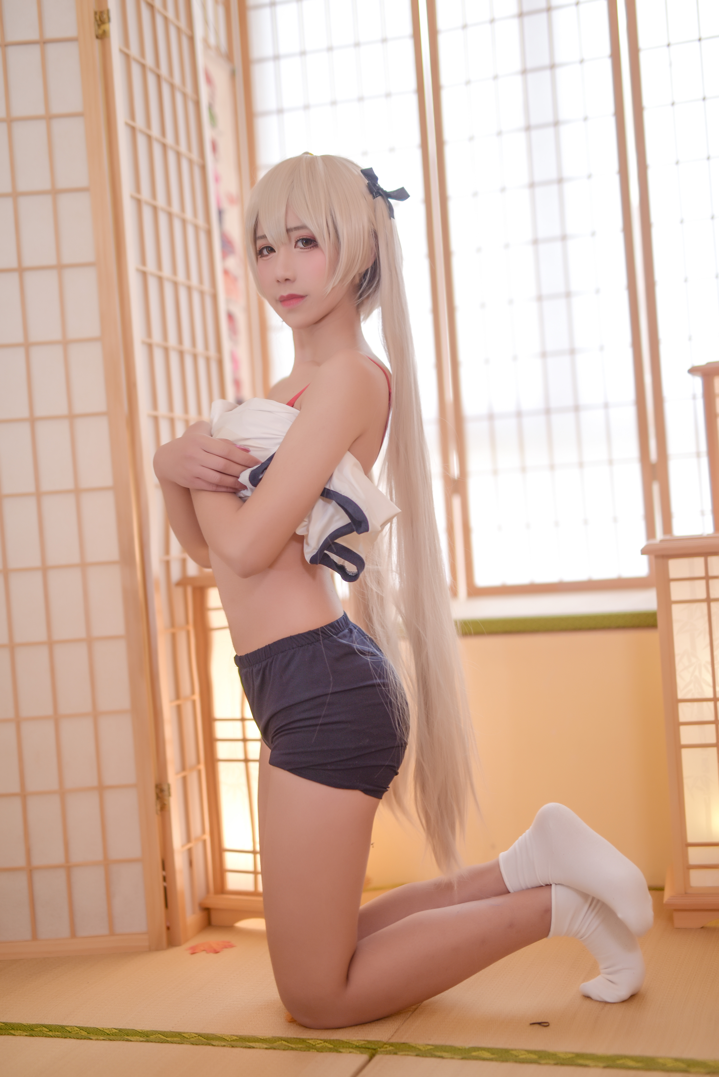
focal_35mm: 50
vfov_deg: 39.6
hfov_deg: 27.0
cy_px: 538
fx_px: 1497
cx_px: 360
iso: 200
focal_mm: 50
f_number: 1.4
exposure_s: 1/200
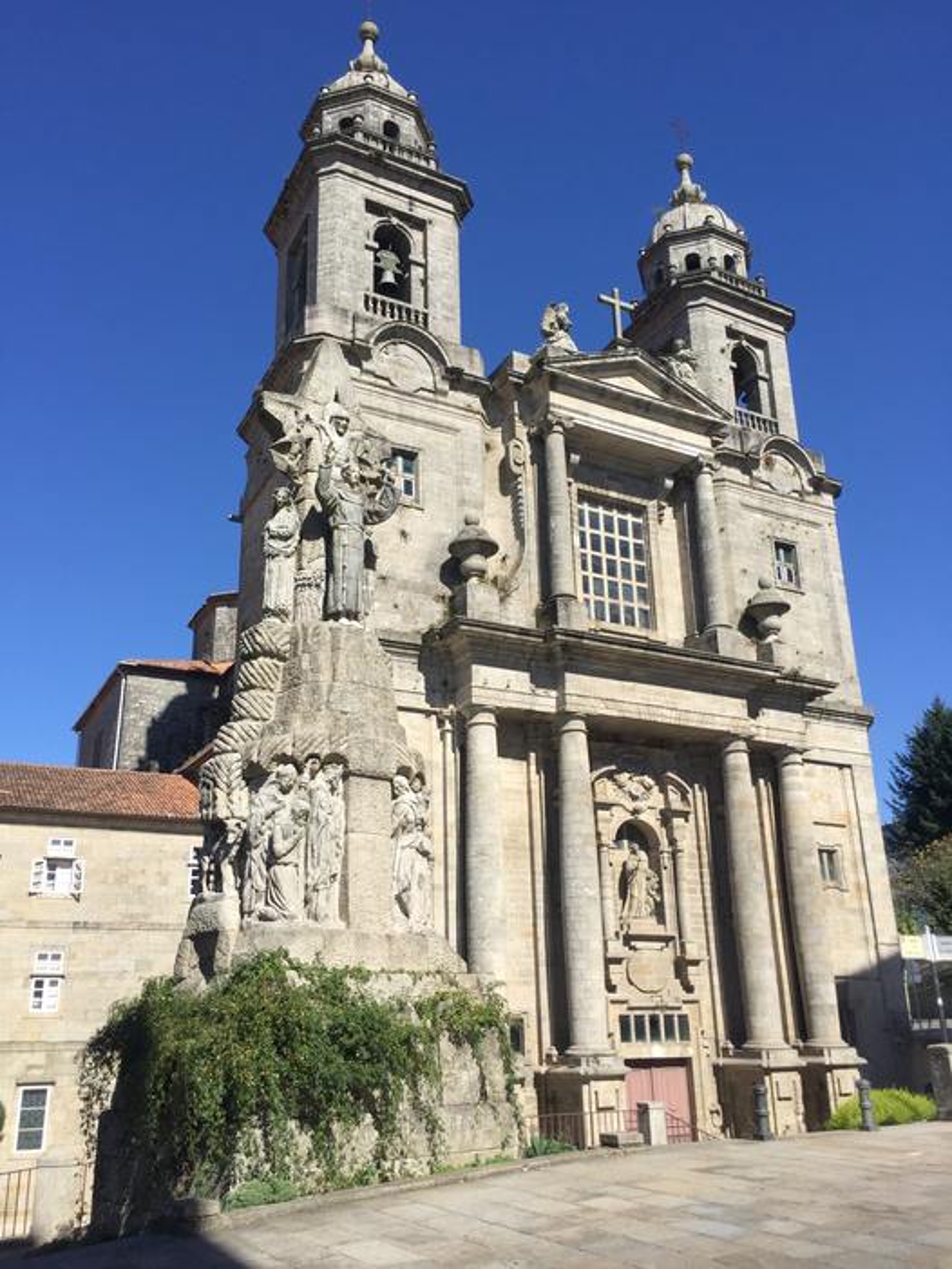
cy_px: 634
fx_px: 1063
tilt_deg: +21.8
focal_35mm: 29
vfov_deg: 61.7
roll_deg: +2.0
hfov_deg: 48.2
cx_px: 476
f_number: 2.2
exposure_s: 1/2198
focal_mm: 4.15
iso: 32
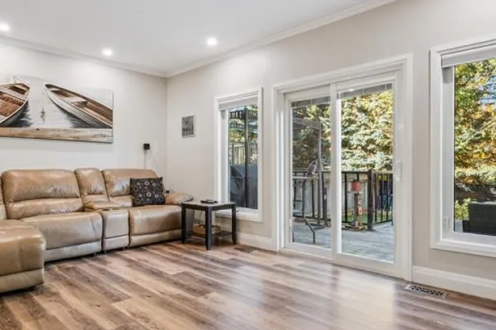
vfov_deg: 51.2
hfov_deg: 71.5
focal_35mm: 25
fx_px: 344
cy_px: 173
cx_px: 236
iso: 200
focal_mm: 15
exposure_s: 1/13
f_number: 8
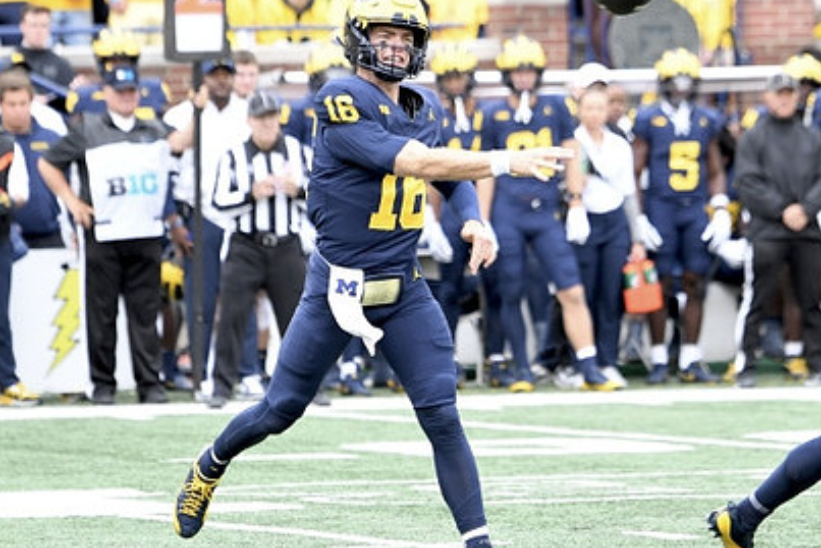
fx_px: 10631
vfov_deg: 3.0
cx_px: 485
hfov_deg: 4.4
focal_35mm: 466
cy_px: 284
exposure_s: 1/1250
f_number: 5.6
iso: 1600
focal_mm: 270
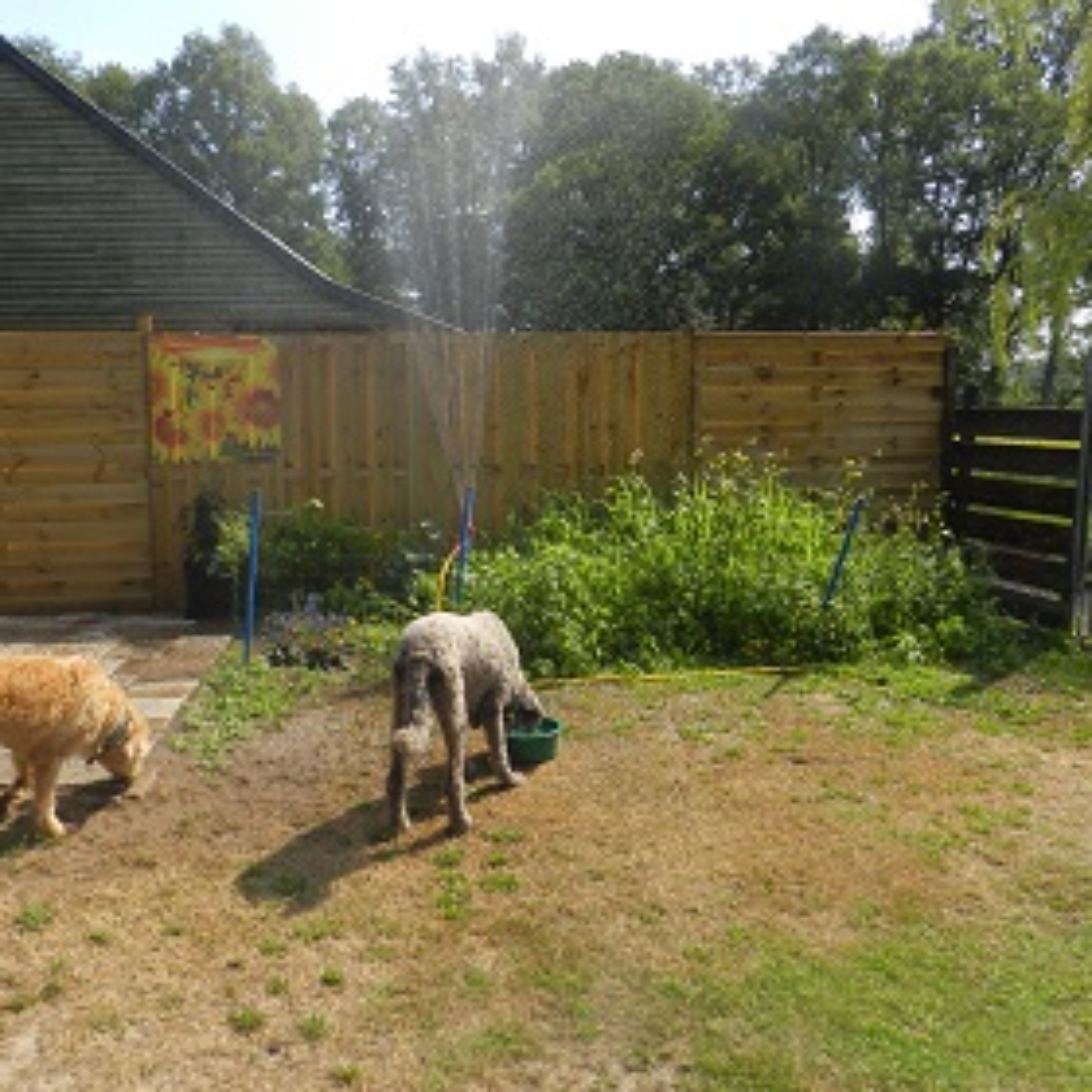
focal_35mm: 29
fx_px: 1035
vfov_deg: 55.6
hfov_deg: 55.4
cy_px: 511
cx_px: 460
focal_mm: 4
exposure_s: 1/800
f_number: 3.4
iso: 160
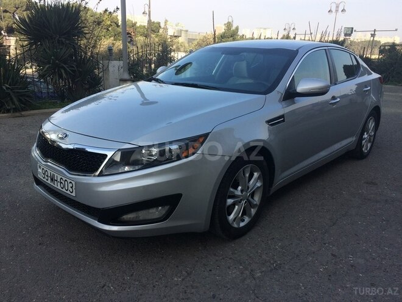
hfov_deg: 61.7
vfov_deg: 48.2
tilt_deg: -18.8
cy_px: 151
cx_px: 201
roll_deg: -1.7
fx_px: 337
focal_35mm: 29
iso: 32
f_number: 2.2
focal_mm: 4.15
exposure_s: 1/774
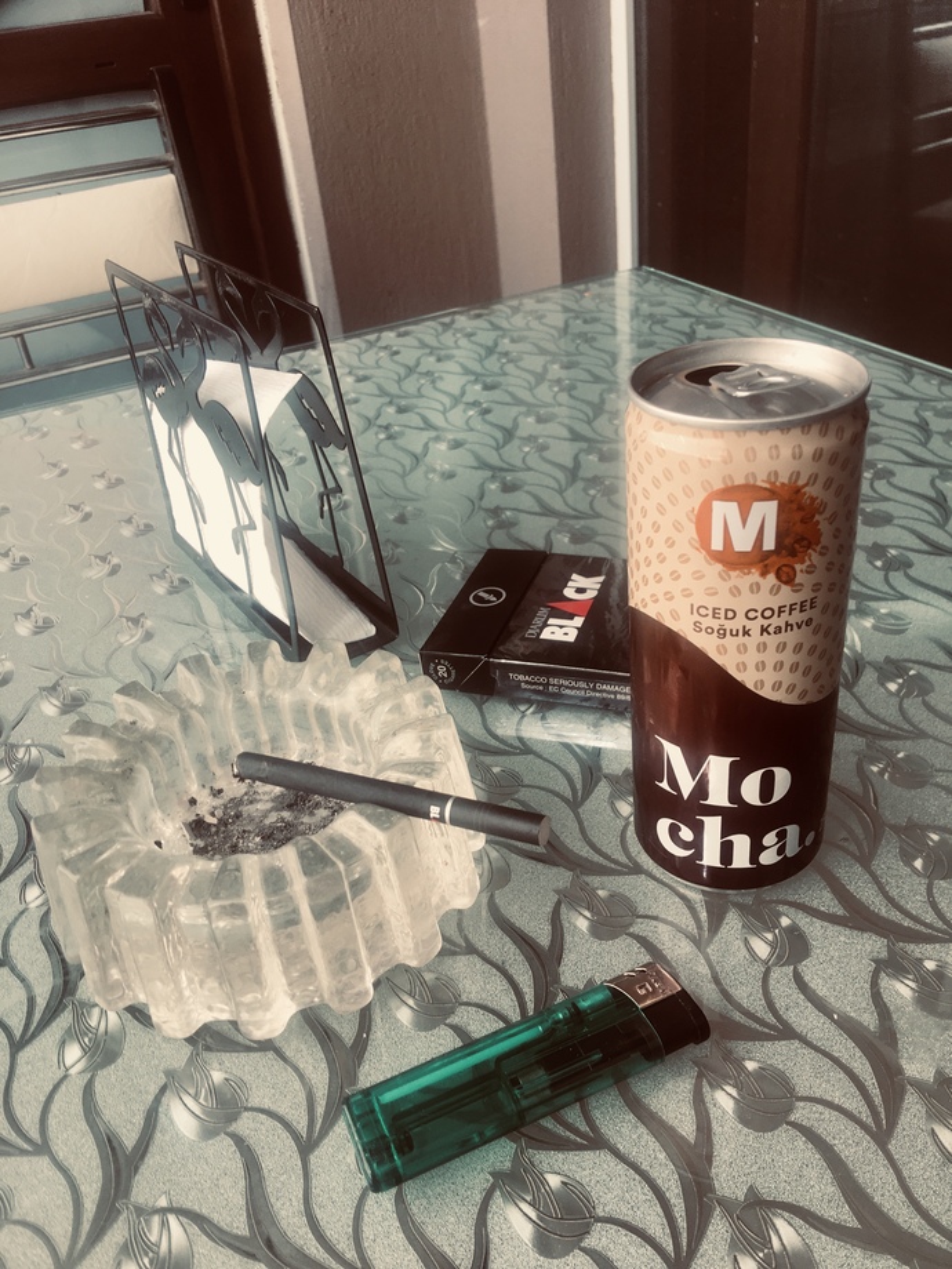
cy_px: 634
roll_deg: +5.2
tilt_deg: -34.0
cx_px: 476
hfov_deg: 48.2
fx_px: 1063
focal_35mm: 29
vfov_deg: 61.7
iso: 25
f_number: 2.2
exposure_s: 1/100
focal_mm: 4.15
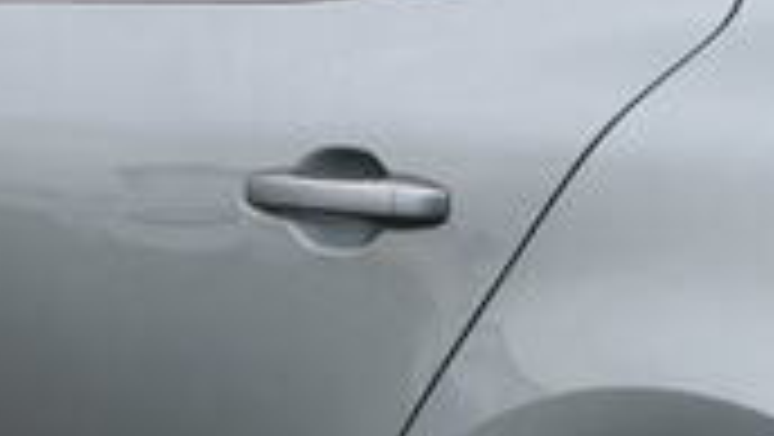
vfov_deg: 5.9
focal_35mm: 205
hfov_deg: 10.5
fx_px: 4210
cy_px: 202
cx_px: 468
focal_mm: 28
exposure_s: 1/200
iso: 200
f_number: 7.1
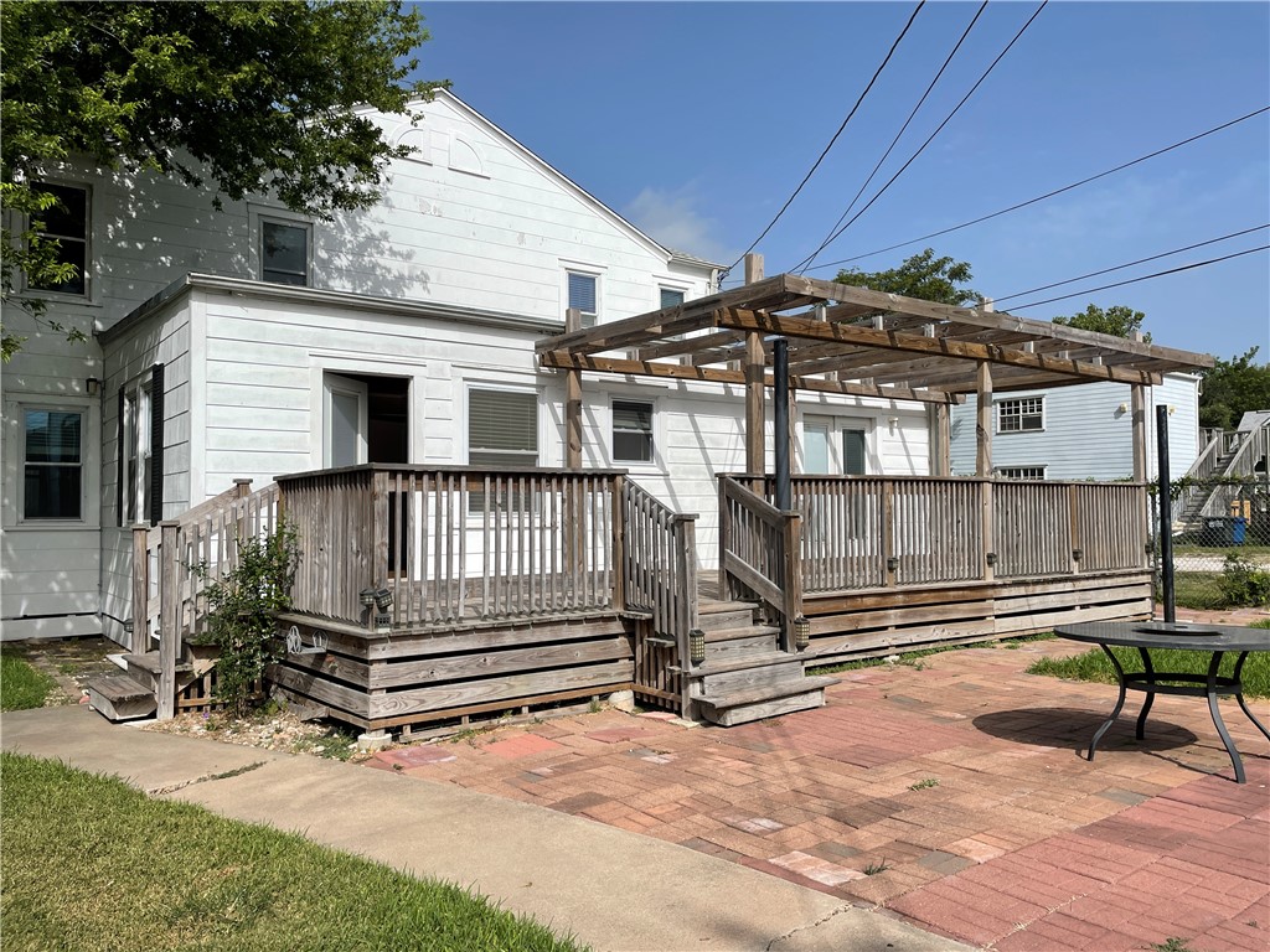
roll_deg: +0.5
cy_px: 476
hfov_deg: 67.3
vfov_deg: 53.1
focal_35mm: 26
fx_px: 954
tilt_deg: +1.0
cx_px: 635
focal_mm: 4.2
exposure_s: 1/6897
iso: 32
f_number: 1.6
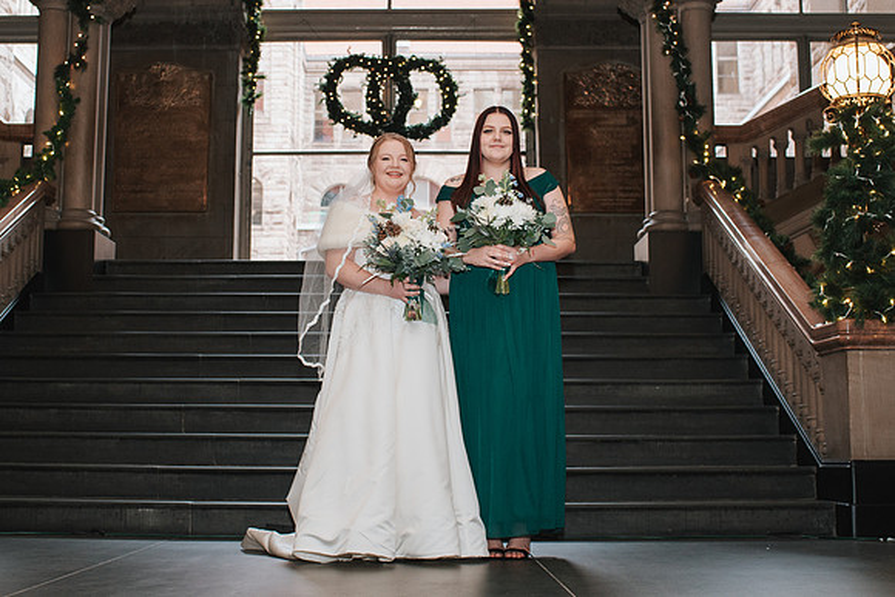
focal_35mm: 51
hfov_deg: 38.5
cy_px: 263
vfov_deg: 26.3
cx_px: 396
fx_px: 1279
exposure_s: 1/200
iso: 1000
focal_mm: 35
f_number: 3.5
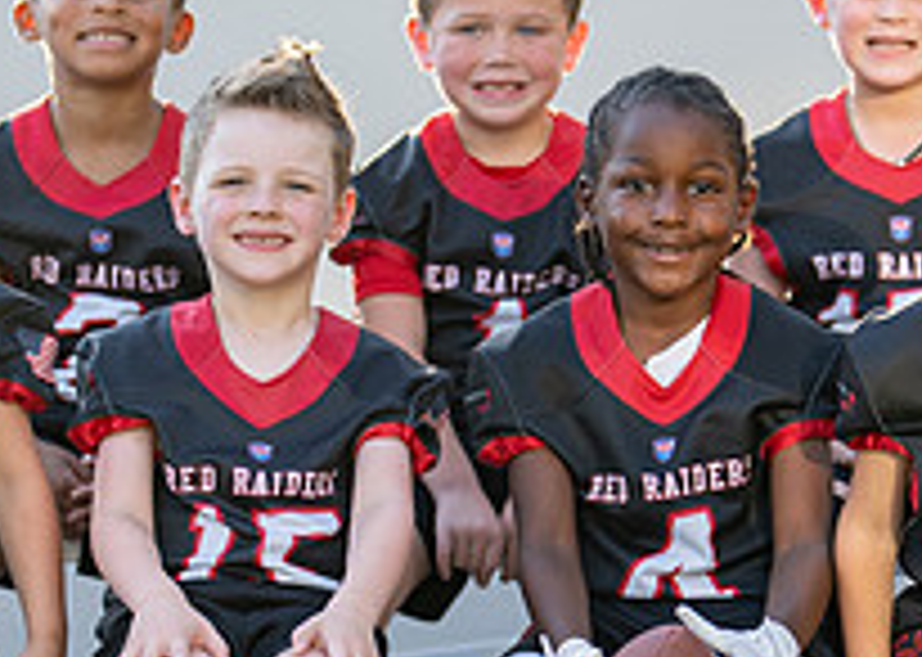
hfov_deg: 8.9
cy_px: 542
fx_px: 5912
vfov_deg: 6.3
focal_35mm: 226
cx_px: 852
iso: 100
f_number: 1.2
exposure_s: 1/1000
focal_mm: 50
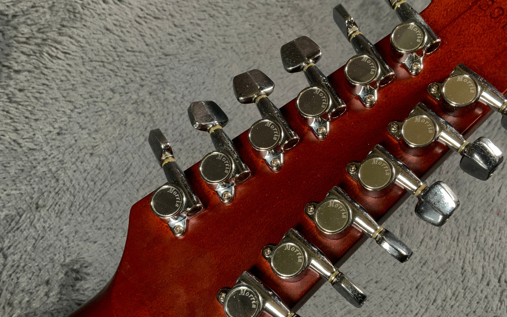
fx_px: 622
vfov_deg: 28.5
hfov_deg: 44.2
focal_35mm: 45
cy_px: 187
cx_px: 290
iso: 40
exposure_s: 1/104
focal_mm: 3
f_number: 1.8
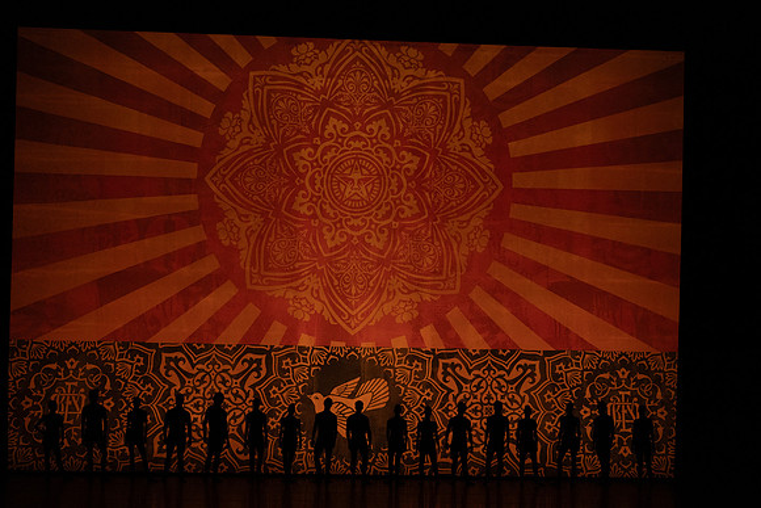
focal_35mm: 100
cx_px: 380
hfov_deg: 20.4
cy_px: 254
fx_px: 2114
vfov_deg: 13.7
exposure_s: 1/400
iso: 6400
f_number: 6.3
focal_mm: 100
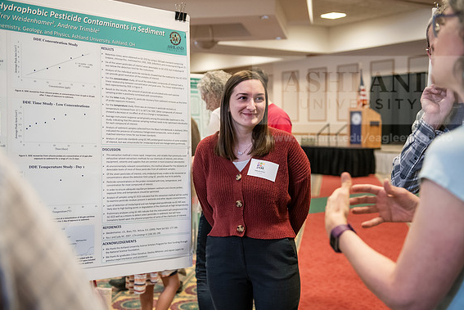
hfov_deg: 42.7
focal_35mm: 46
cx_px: 227
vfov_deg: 29.3
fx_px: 593
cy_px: 155
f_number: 3.2
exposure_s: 1/160
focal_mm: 45
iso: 2500
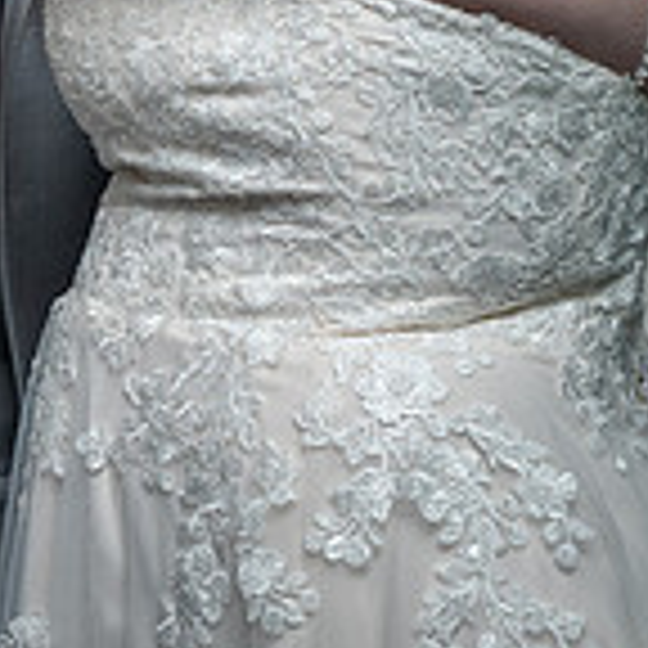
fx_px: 2669
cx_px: -314
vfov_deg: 13.6
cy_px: -33
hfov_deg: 13.1
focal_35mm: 126
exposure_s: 1/250
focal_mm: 34
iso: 2000
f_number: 5.6
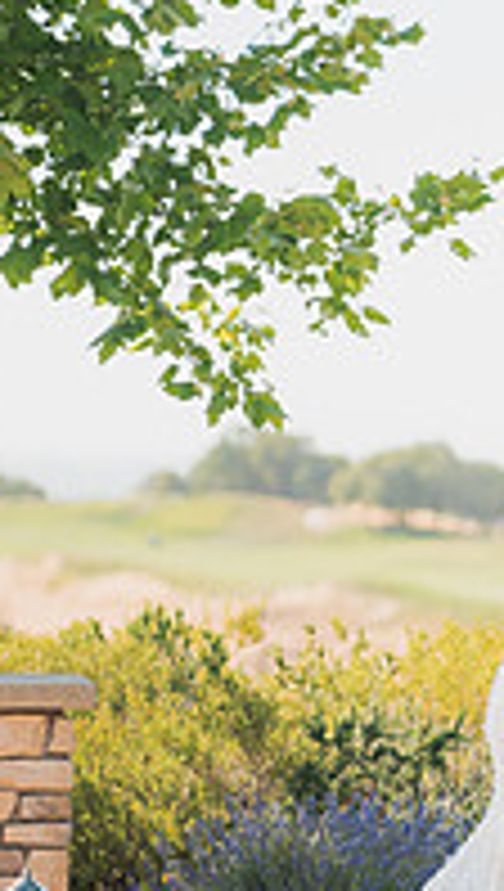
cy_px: 333
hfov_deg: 6.0
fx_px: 4779
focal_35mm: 202
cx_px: 536
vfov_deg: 10.6
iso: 125
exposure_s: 1/2000
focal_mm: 85
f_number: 1.8
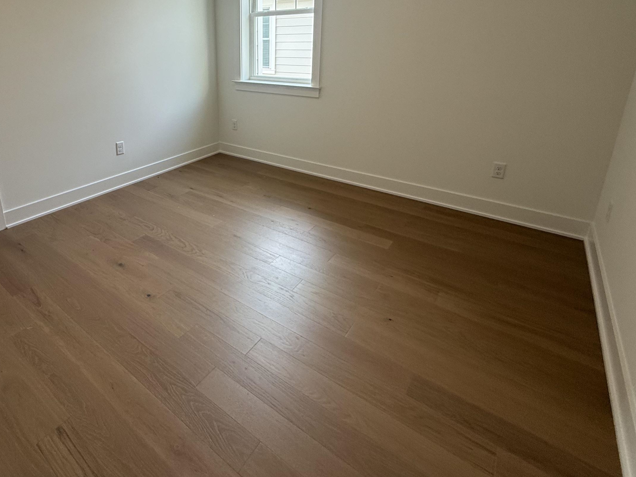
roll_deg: +0.6
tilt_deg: -15.6
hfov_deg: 80.4
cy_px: 142
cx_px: 243
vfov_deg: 63.5
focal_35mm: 20
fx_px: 368
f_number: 2.2
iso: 100
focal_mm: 2.22
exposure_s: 1/120
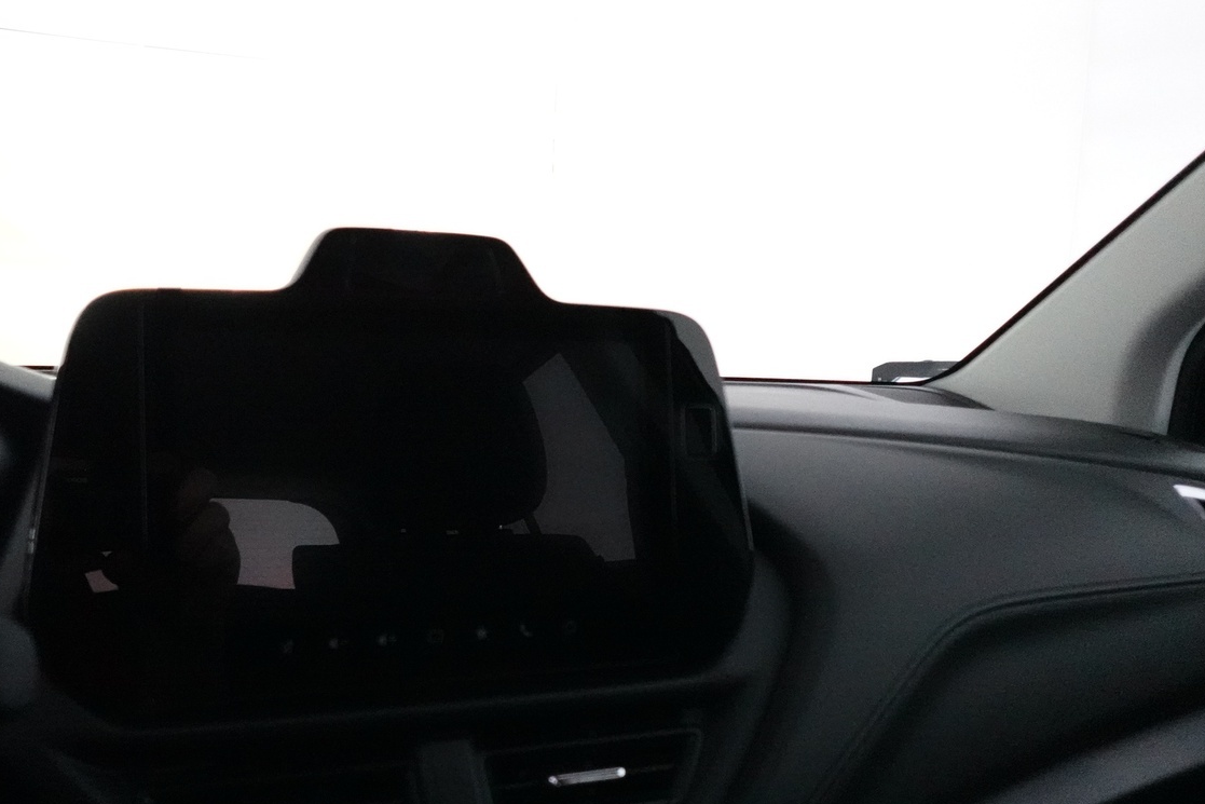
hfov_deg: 62.8
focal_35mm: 29
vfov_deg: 44.6
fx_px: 971
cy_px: 503
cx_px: 453
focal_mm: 7.6
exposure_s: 1/250
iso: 5000
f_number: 2
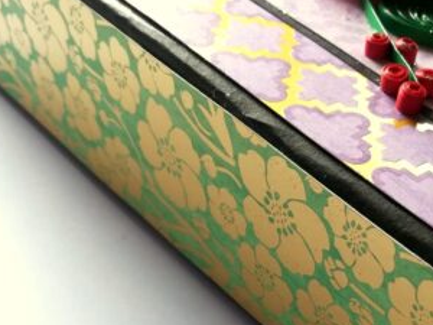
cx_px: 320
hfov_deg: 36.0
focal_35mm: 52
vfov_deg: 27.4
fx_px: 650
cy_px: 264
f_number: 2.2
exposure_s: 1/100
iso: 64
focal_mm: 3.83
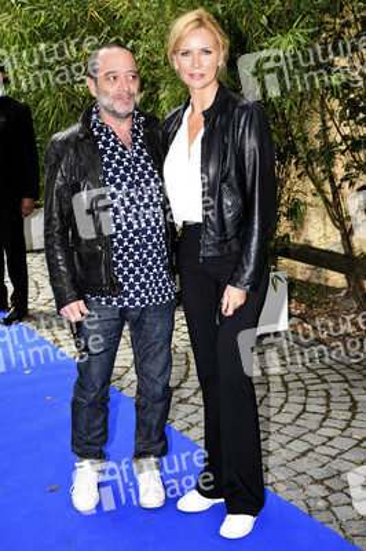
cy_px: 276
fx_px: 779
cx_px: 183
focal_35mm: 51
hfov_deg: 26.4
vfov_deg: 38.9
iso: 100
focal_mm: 34
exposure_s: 1/160
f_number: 4.5
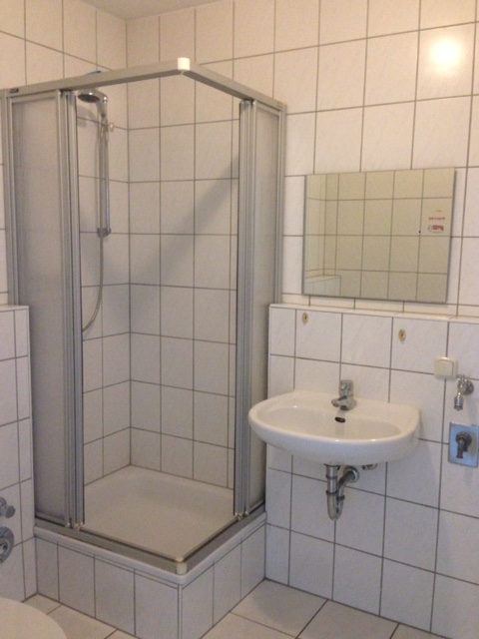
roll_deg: +0.4
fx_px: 609
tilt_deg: -5.2
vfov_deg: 55.4
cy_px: 320
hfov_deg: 42.9
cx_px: 240
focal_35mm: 33
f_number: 2.4
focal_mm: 4.12
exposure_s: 1/15
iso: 400
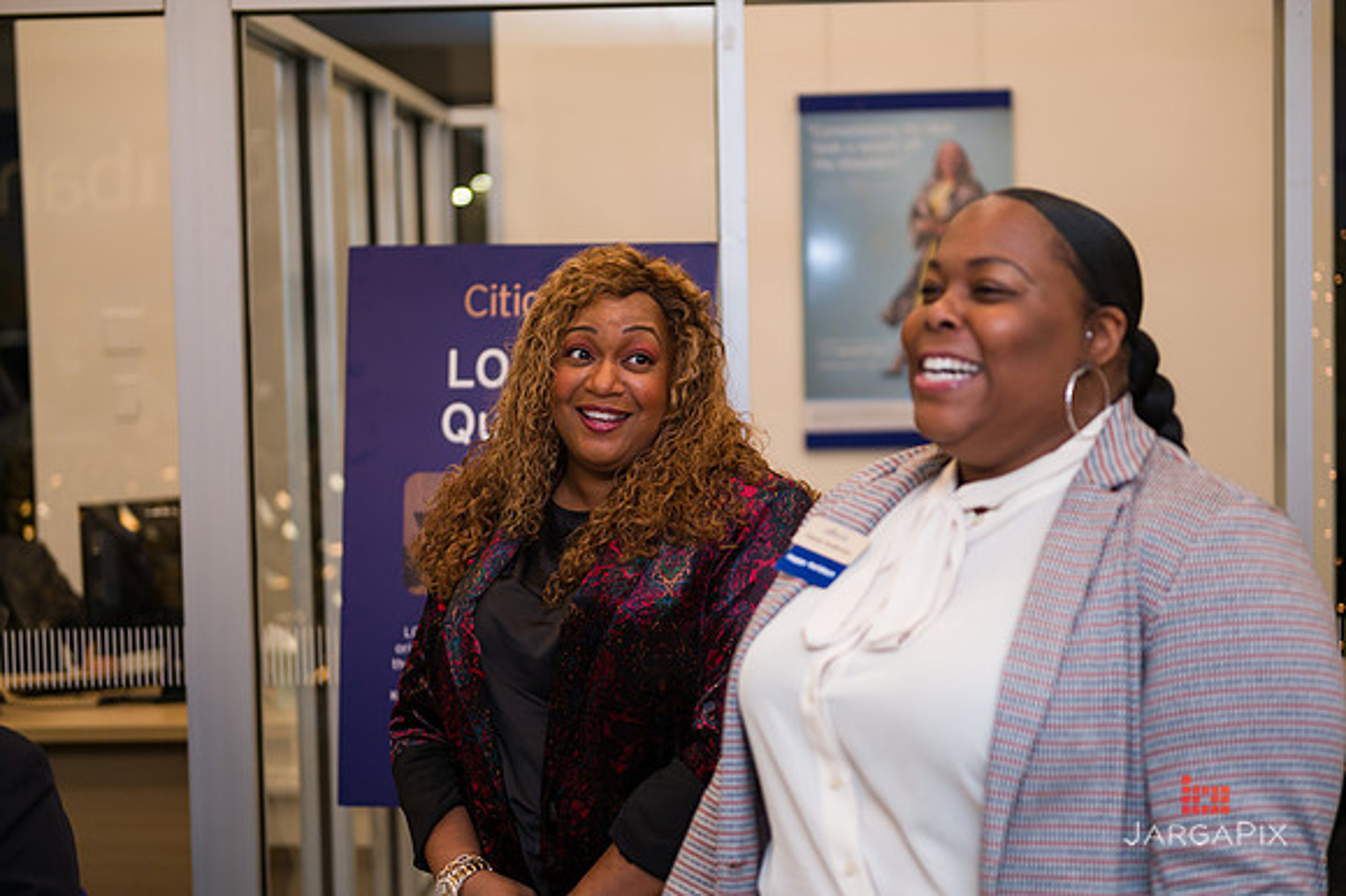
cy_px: 448
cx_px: 673
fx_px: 2616
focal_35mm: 70
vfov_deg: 19.4
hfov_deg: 28.9
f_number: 3.2
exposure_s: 1/200
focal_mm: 70
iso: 400
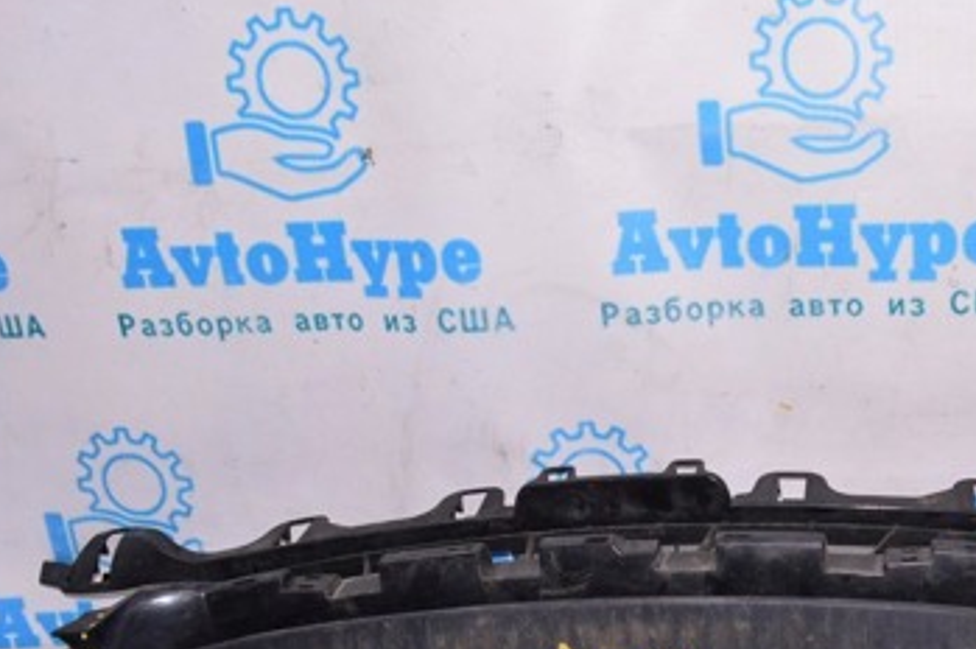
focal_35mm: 55
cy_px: 516
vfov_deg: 24.2
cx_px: 805
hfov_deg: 34.9
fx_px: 1490
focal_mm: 20
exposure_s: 1/160
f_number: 8
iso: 1600
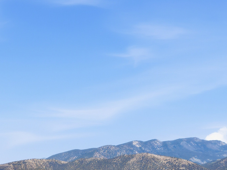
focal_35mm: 69
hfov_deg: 28.0
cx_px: 78
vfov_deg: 19.4
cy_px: 230
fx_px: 452
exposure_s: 1/2500
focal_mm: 6.7
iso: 110
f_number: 1.7
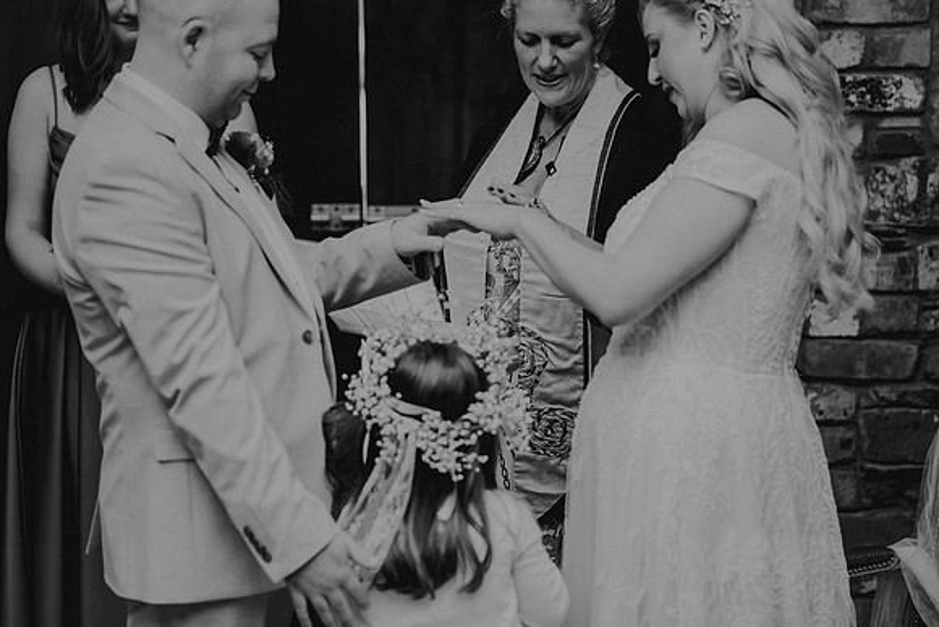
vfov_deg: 15.4
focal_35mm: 89
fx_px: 2314
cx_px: 468
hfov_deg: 22.9
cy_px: 300
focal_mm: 85
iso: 100
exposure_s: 1/250
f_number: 2
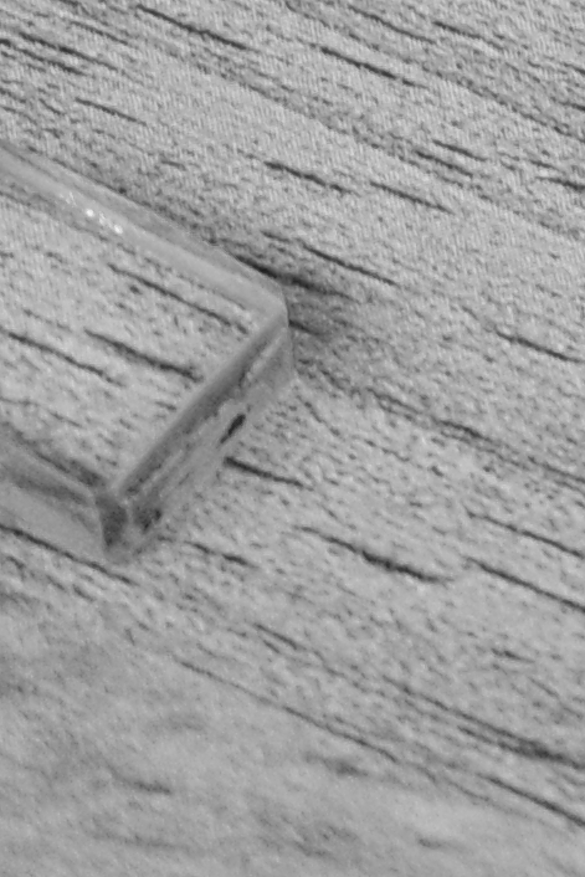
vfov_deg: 5.8
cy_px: -1148
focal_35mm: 340
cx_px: 2850
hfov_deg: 3.7
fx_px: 8283
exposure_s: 1/40
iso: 320
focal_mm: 26
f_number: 2.8
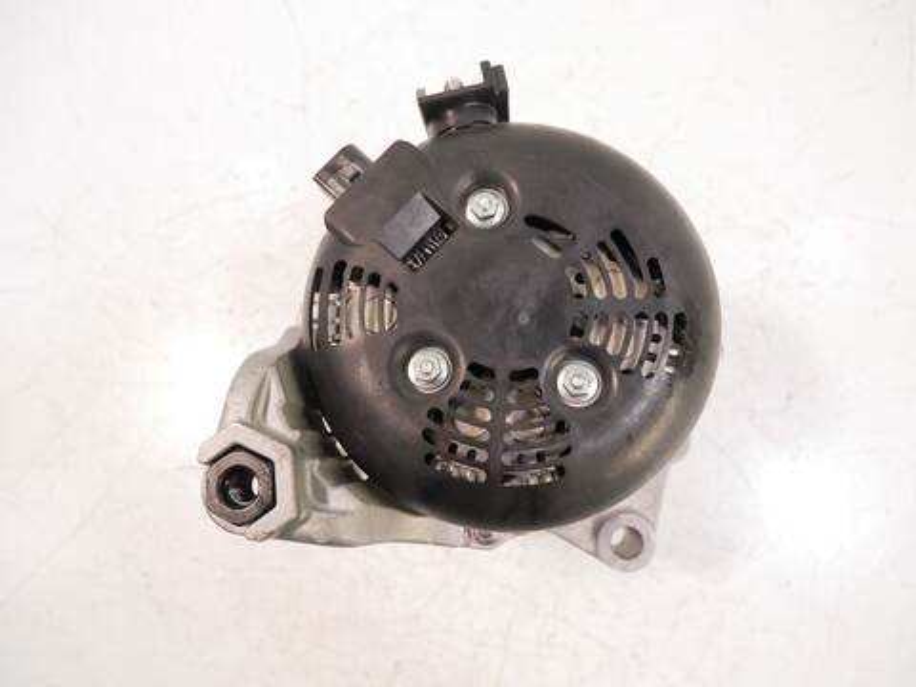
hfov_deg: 71.6
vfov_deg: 56.8
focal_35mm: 24
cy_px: 344
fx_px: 635
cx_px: 458
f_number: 3.5
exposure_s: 1/125
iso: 1600
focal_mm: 12
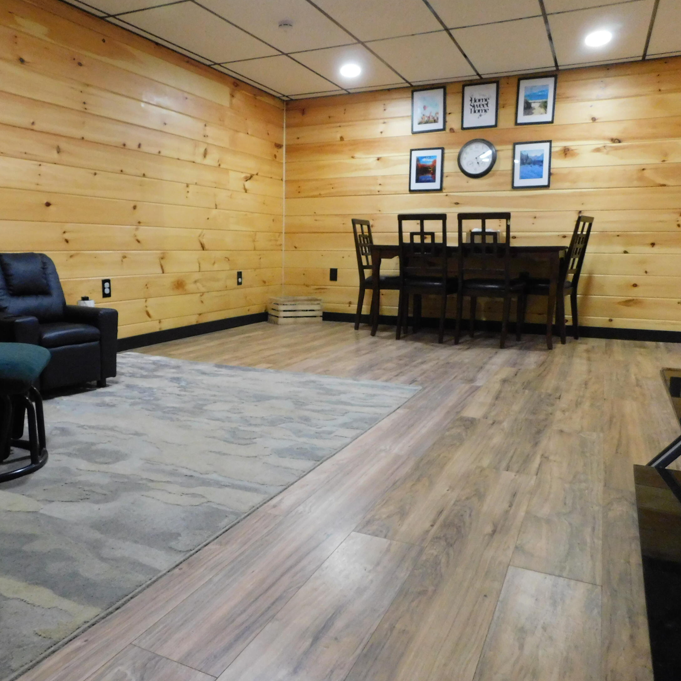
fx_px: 623
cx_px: 274
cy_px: 348
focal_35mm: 28
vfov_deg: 57.3
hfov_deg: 56.9
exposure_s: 1/30
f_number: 3
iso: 720
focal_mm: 4
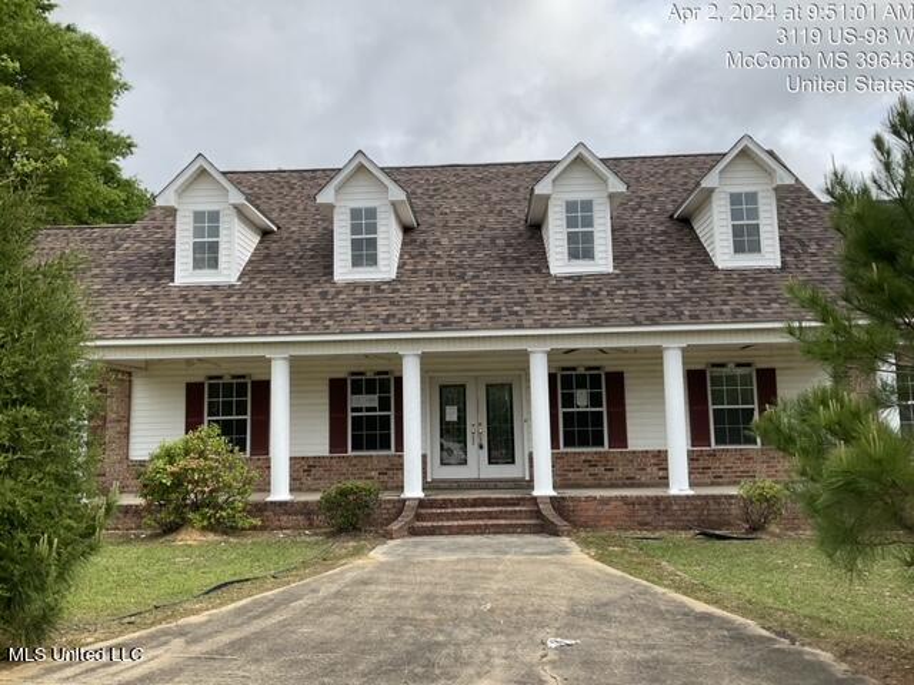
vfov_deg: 48.2
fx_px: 766
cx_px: 457
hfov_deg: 61.7
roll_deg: +0.8
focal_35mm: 29
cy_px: 342
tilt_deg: +7.3
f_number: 1.8
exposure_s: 1/855
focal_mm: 3
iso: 16
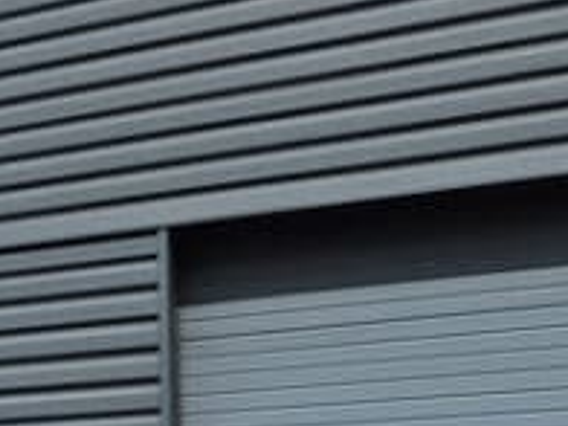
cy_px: 536
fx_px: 1477
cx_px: -354
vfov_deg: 15.7
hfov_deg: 18.5
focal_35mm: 90
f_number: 1.8
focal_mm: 5.4
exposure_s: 1/2536
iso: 25
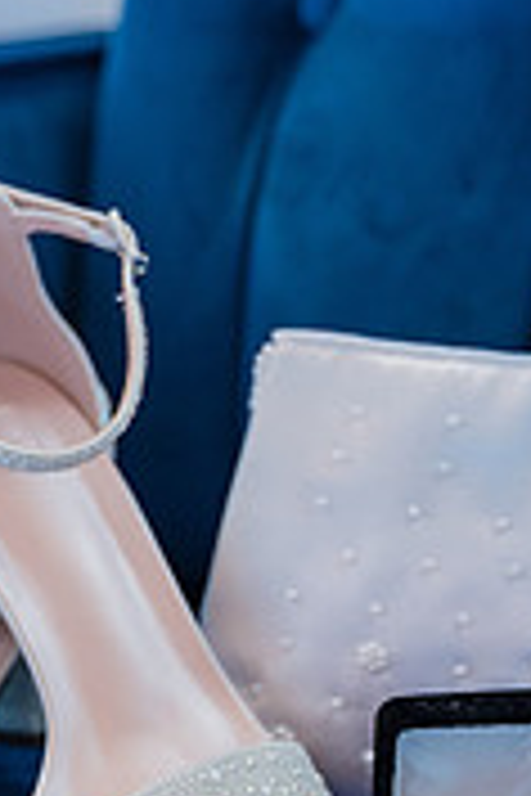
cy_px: 436
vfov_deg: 28.4
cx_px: 252
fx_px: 1571
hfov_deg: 19.2
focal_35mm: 71
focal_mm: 28
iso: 1600
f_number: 2.8
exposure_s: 1/125
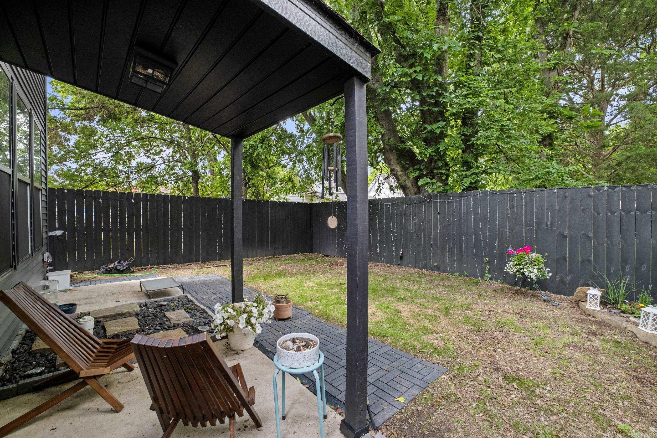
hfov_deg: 100.4
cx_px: 328
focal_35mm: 15
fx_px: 274
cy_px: 219
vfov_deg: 77.3
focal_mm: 10
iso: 400
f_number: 6.4
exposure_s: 1/30
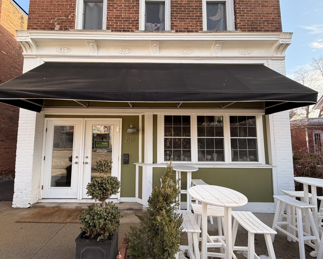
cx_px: 153
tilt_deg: +5.1
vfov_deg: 80.4
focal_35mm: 16
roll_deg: +0.0
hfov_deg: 93.0
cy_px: 128
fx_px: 153
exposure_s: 1/242
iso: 40
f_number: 2.2
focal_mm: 2.22
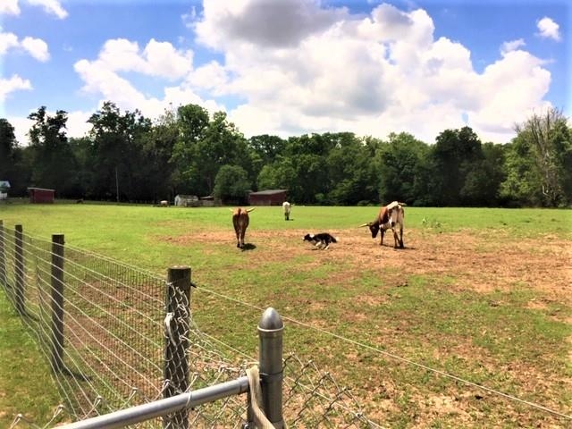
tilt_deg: -3.1
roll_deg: -2.2
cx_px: 286
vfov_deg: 48.2
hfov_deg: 61.7
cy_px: 214
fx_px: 479
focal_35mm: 29
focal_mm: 4.15
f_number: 2.2
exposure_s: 1/3968
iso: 32
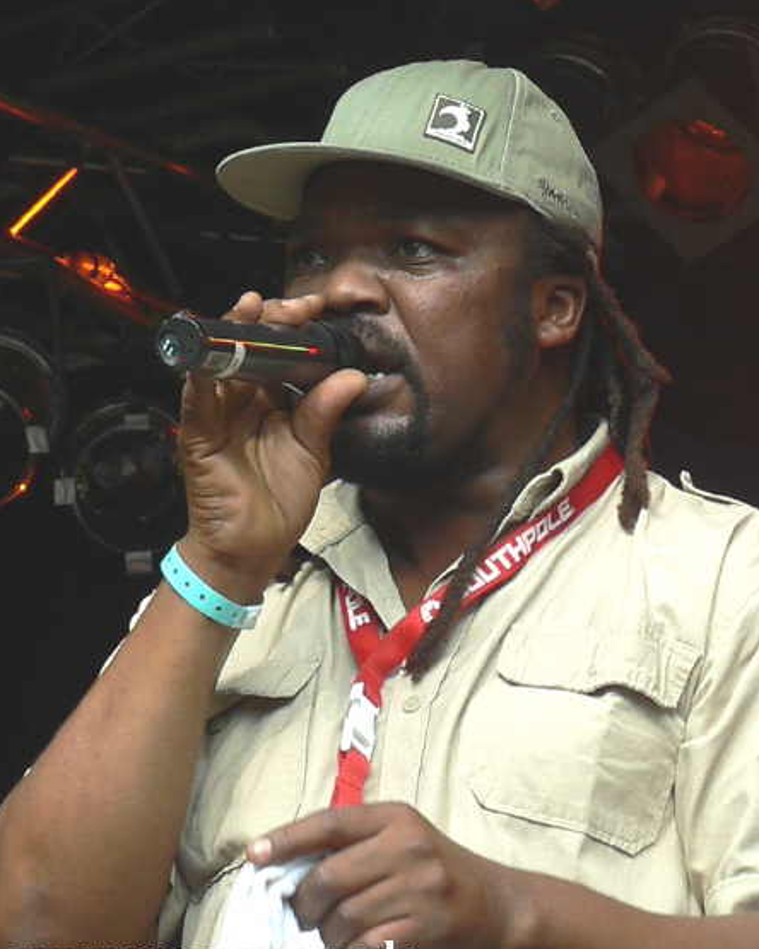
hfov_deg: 15.9
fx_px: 2724
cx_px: 380
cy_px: 469
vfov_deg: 19.8
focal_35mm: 97
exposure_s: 1/100
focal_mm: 15.8
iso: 64
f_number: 3.6
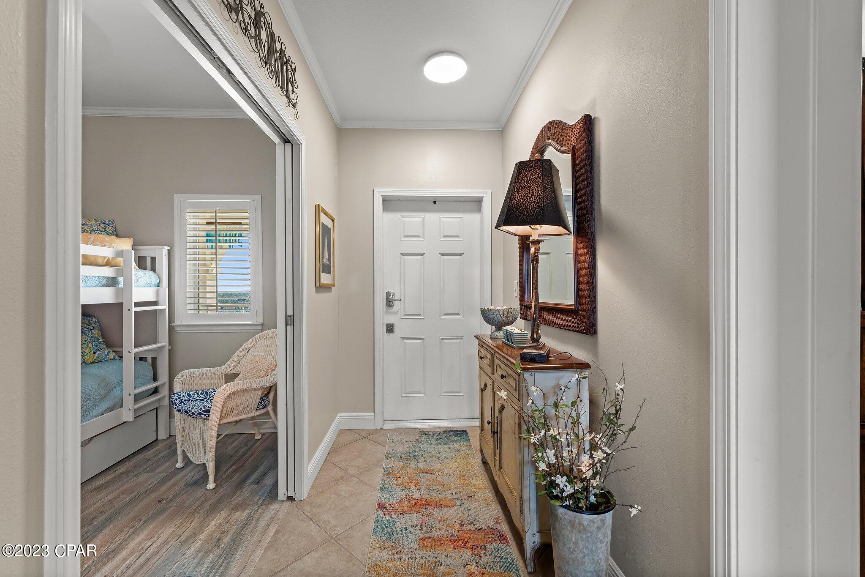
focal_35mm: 15
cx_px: 432
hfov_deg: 101.9
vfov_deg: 78.8
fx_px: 351
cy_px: 288
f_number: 8
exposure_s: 1
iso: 640
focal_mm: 14.6
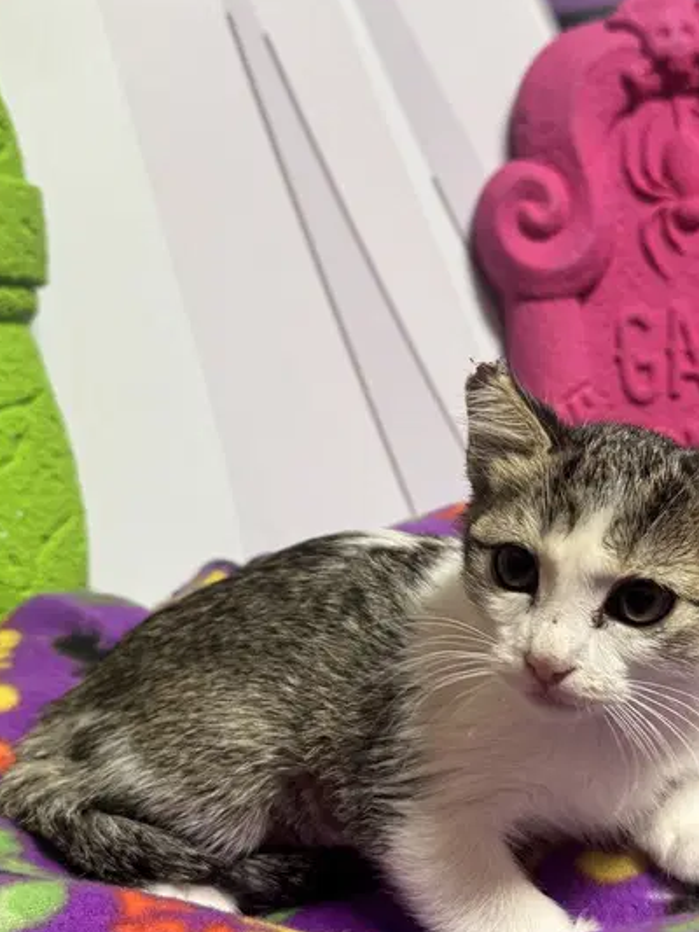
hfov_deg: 31.7
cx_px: 517
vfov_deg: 42.0
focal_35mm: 45
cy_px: 530
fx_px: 1211
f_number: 1.78
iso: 200
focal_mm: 6.76
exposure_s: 1/60
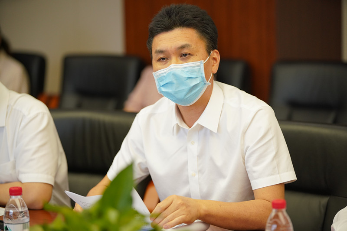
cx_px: 174
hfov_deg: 15.2
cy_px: 116
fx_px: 1301
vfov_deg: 10.2
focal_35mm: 135
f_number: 2.8
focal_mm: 135
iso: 1600
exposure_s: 1/500
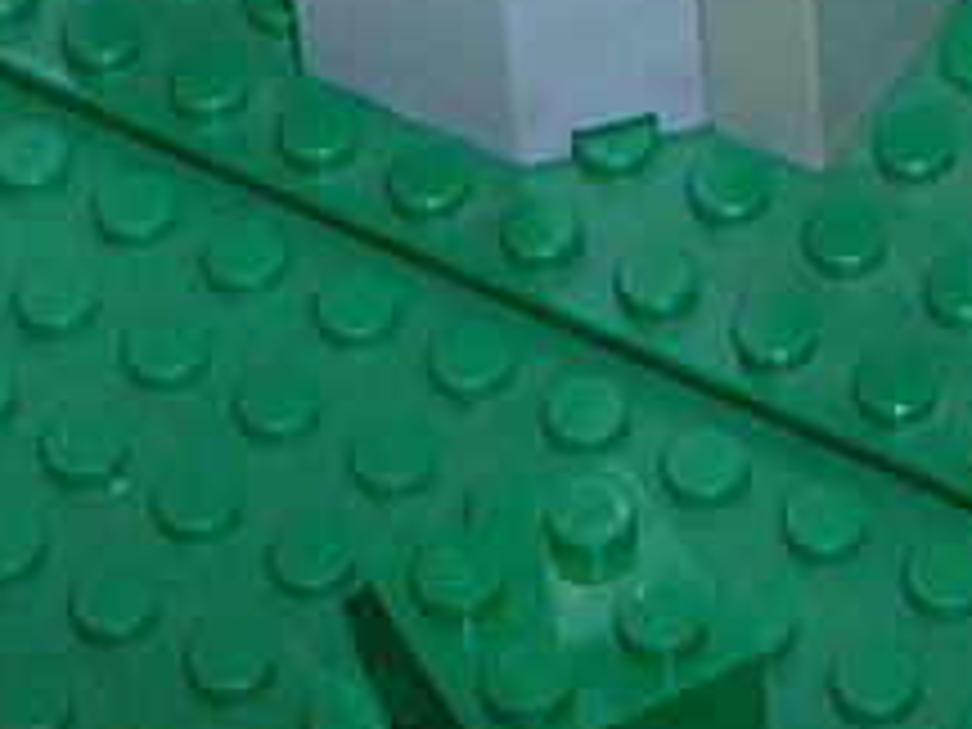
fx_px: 5812
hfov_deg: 9.5
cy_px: -1364
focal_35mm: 207
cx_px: 968
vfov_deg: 6.6
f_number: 2.8
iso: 100
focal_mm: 5.2
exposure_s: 1/30
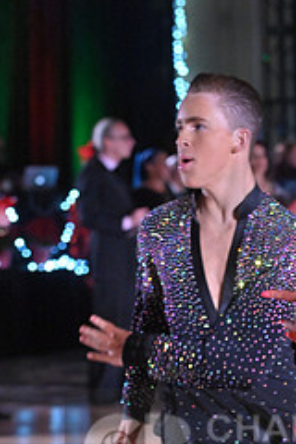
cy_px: 451
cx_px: 321
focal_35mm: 247
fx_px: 3046
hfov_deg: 5.5
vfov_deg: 8.3
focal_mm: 102
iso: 5000
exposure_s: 1/400
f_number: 5.6
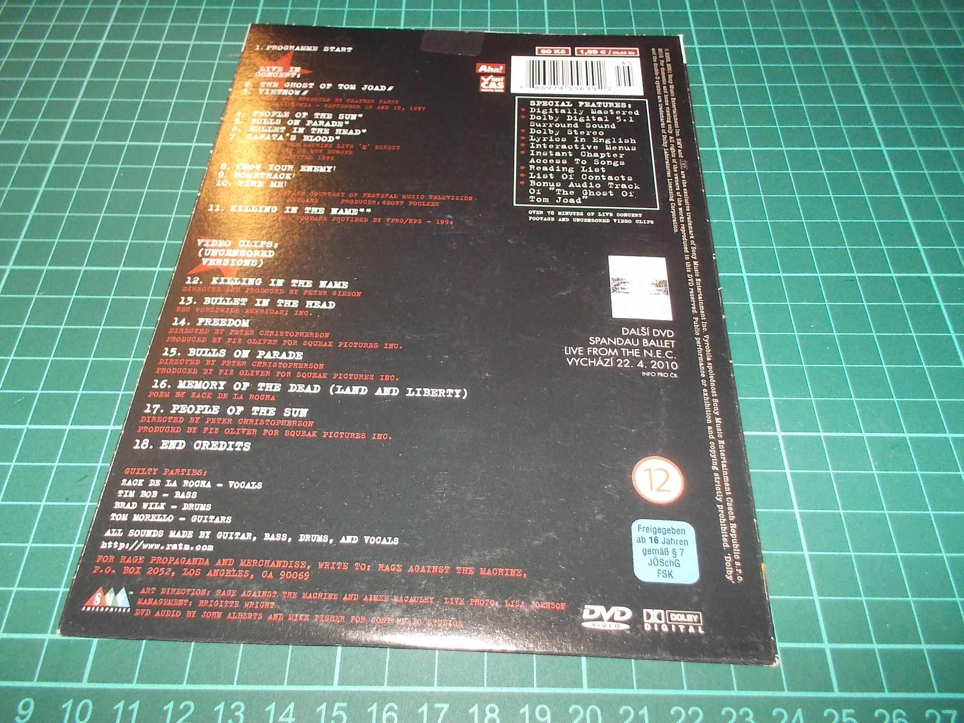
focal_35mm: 29
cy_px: 362
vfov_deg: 48.2
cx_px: 482
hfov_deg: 61.7
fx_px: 808
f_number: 3.3
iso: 200
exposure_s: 1/30
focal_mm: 4.1
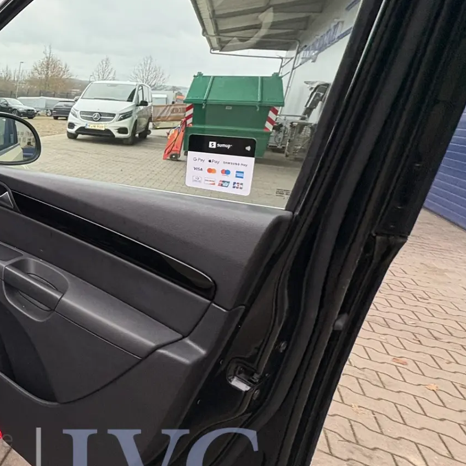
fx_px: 426
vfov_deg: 57.0
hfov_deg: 43.7
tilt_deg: -13.4
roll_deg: -4.4
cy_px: 193
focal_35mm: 28
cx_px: -51
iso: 250
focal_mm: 2.22
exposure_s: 1/60
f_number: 2.2
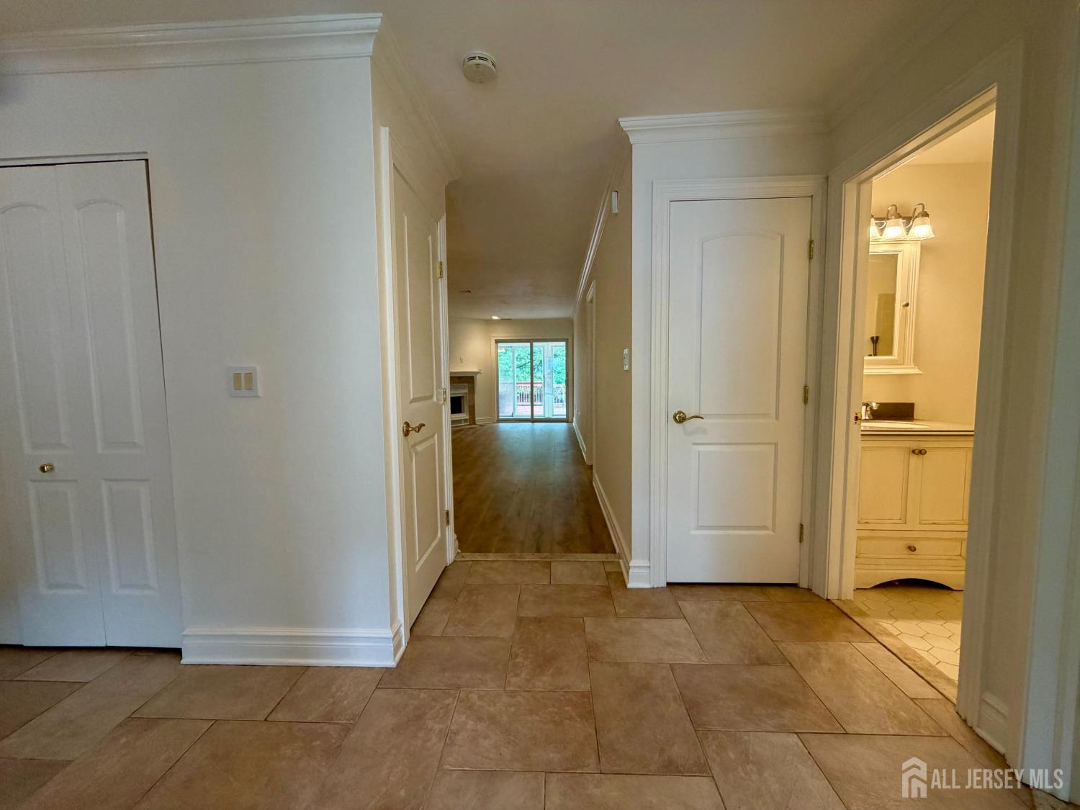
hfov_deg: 102.1
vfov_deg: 85.7
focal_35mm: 14
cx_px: 540
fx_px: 437
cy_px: 405
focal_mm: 2.22
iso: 250
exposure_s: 1/120
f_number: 2.2
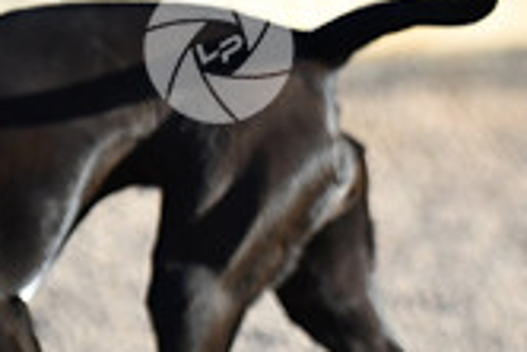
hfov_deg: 2.3
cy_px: 214
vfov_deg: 1.6
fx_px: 13025
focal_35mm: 889
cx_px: 879
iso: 400
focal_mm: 170
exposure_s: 1/4000
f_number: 2.8
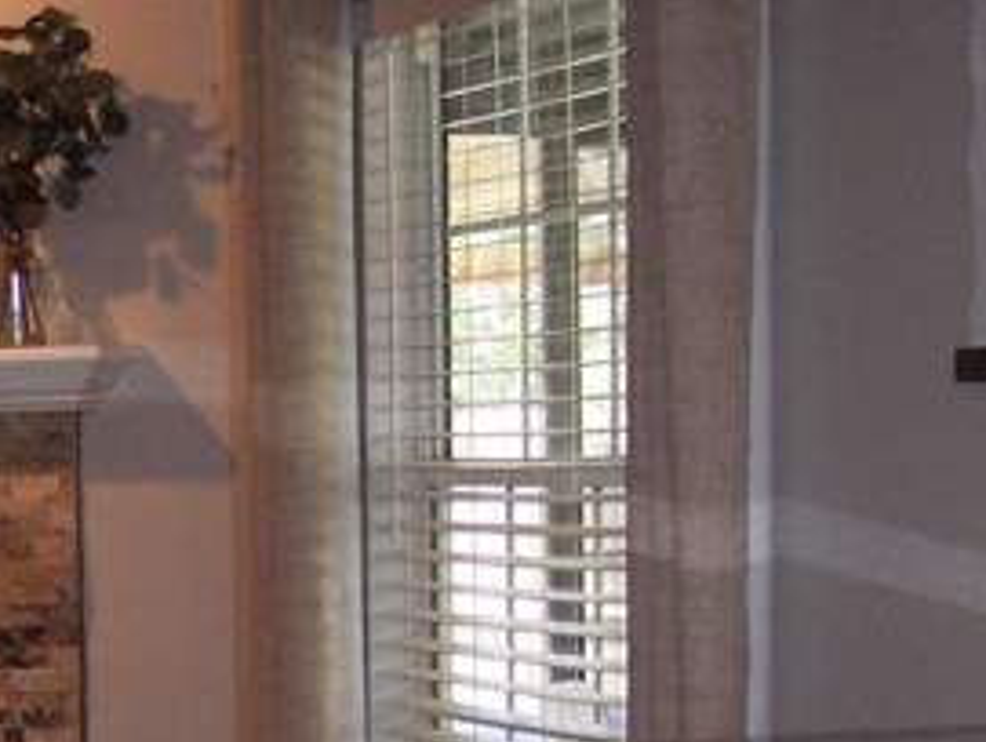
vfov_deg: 13.0
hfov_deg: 16.9
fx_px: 3194
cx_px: -149
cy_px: 797
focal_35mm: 112
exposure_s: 1/60
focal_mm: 6.3
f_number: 2.8
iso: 140
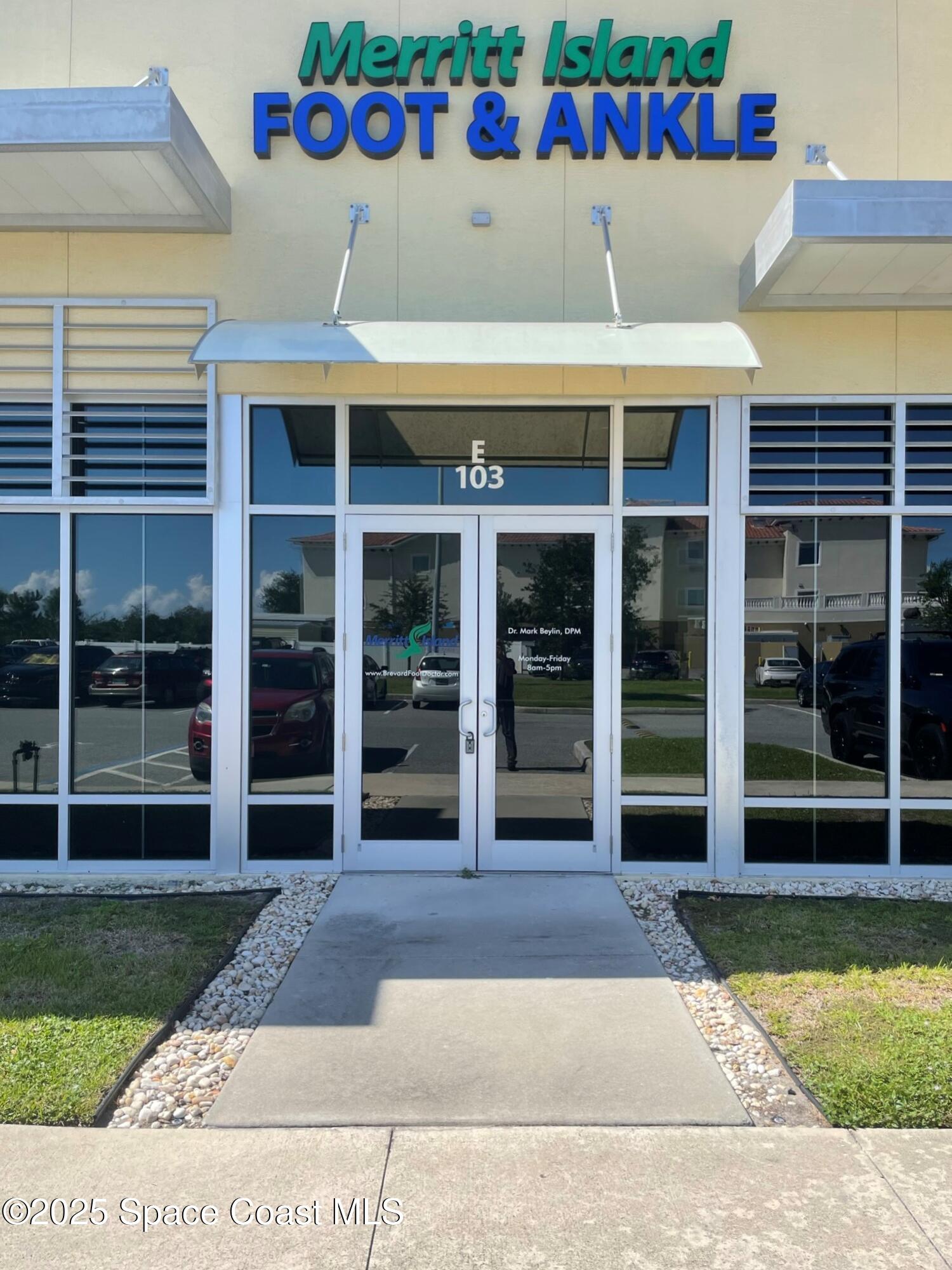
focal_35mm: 26
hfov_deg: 53.1
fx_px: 953
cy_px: 635
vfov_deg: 67.3
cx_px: 476
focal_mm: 4.2
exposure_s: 1/2212
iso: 32
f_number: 1.6
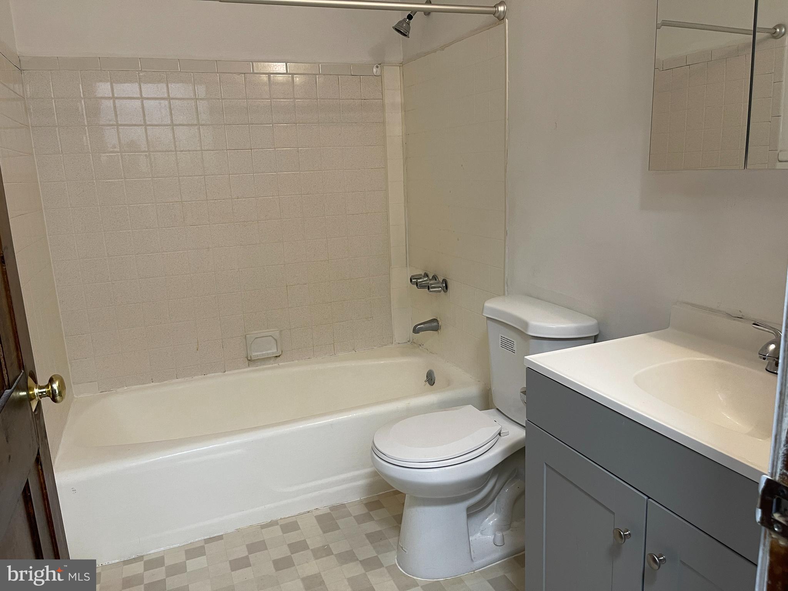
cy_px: 296
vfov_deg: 53.1
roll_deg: +2.6
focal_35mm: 26
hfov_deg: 67.3
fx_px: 592
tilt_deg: -12.7
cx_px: 394
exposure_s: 1/60
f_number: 1.6
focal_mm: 5.1
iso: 125
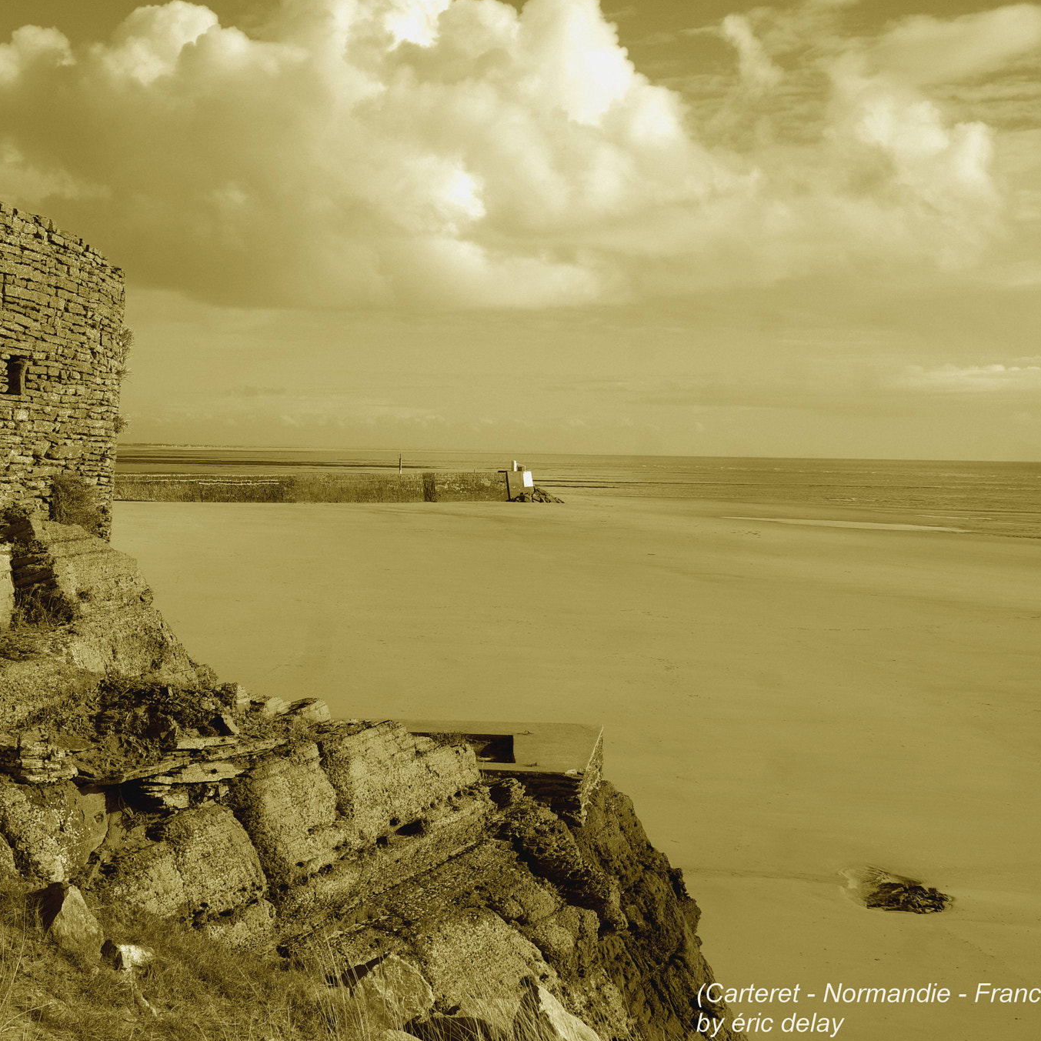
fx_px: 1837
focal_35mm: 54
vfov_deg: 31.6
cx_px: 294
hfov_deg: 31.2
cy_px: 522
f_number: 8
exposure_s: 1/320
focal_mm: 28
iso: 100
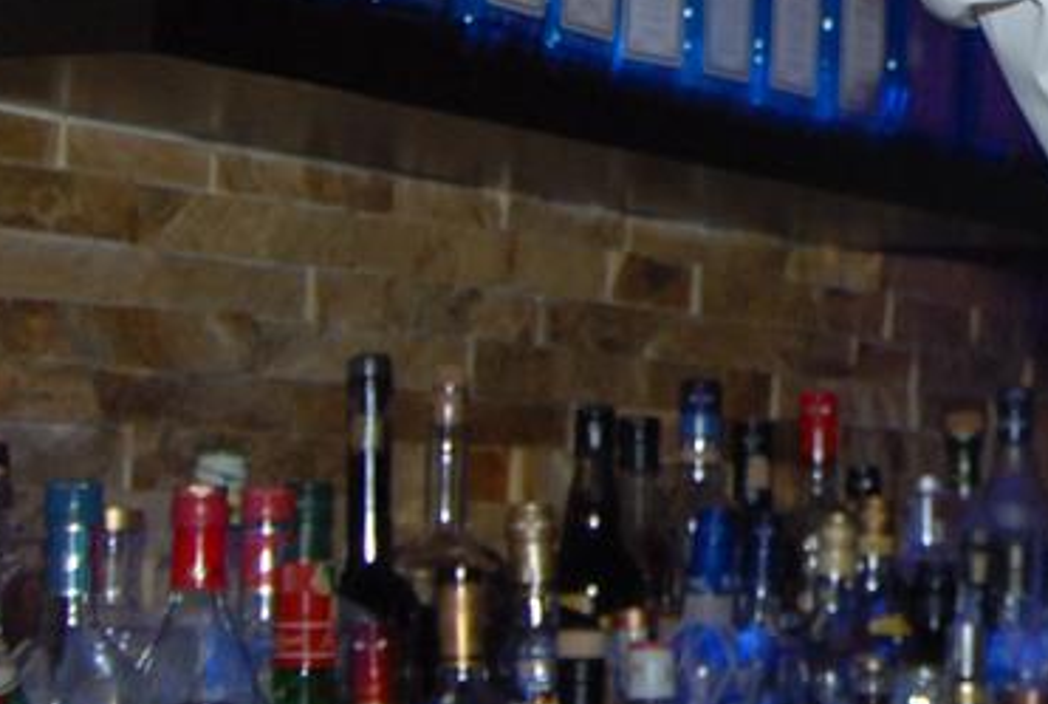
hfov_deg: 17.1
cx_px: 1415
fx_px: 3238
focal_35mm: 111
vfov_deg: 12.3
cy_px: 71
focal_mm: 24
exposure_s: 1/5
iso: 400
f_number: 5.6
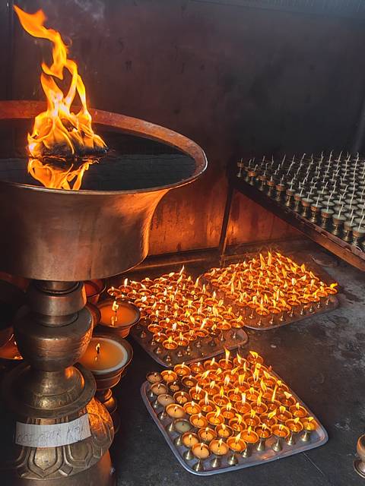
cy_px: 243
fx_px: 605
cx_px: 182
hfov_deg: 33.6
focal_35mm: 43
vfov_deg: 43.9
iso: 200
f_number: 1.9
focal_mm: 6.12
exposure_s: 1/190
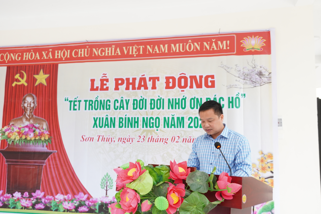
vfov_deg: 40.0
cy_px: 107
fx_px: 294
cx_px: 160
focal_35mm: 33
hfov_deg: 57.2
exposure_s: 1/100
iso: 640
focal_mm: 22
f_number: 6.3
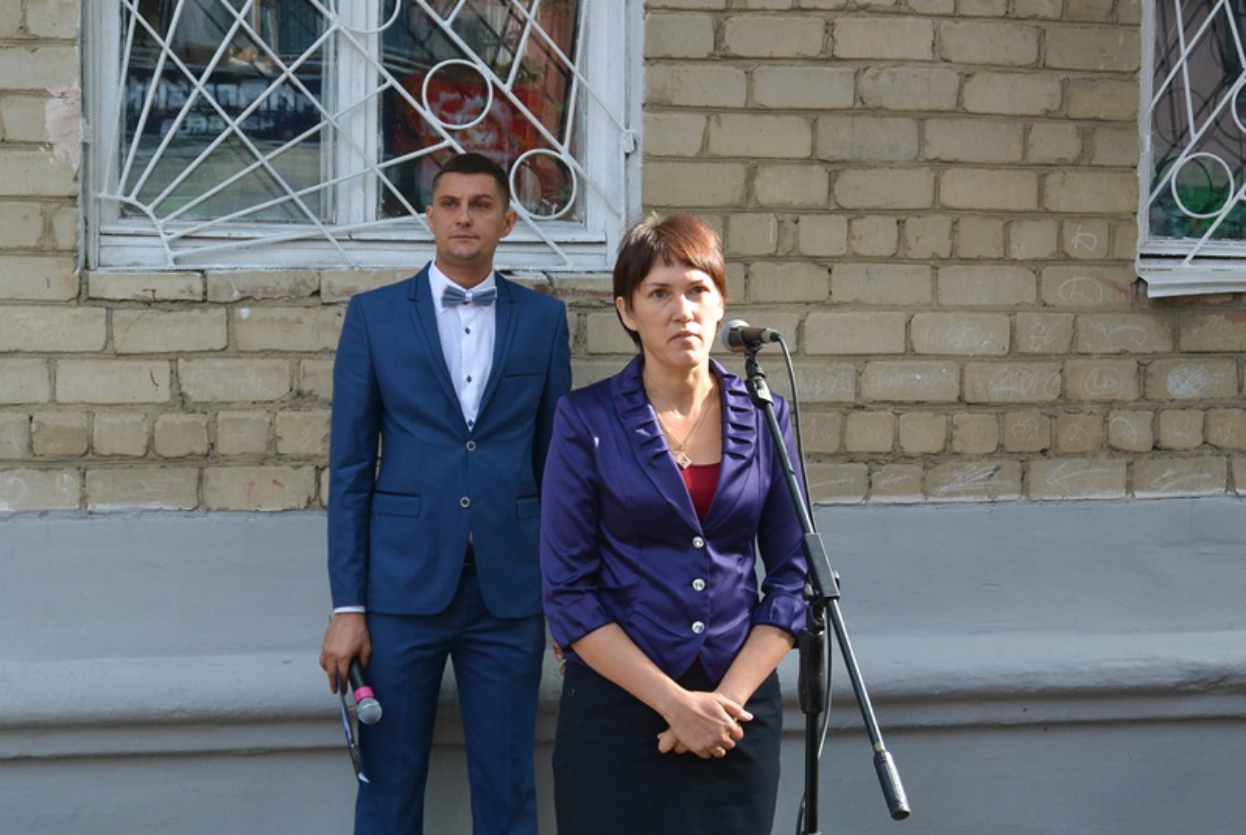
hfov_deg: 30.0
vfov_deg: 20.4
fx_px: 2322
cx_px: 623
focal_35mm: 67
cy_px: 418
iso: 400
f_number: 5.6
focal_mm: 25
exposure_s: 1/250
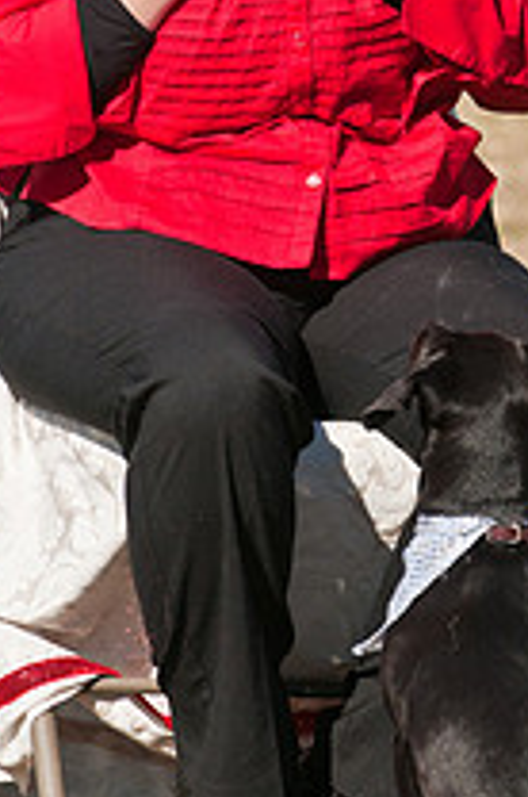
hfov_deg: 2.3
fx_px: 13245
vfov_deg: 3.4
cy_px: 261
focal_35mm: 600
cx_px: 484
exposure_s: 1/2500
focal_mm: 185
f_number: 5.6
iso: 400
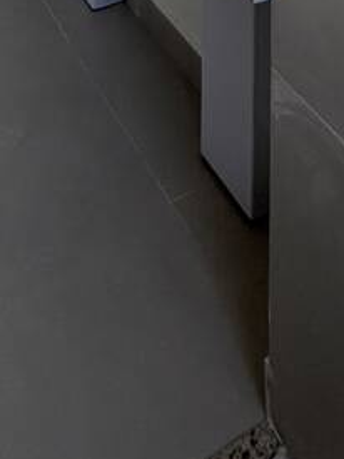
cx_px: 115
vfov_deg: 20.1
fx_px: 729
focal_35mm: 55
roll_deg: -0.8
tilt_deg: -0.7
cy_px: -431
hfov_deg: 26.4
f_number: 2.2
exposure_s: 1/121
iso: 200
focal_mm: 2.22
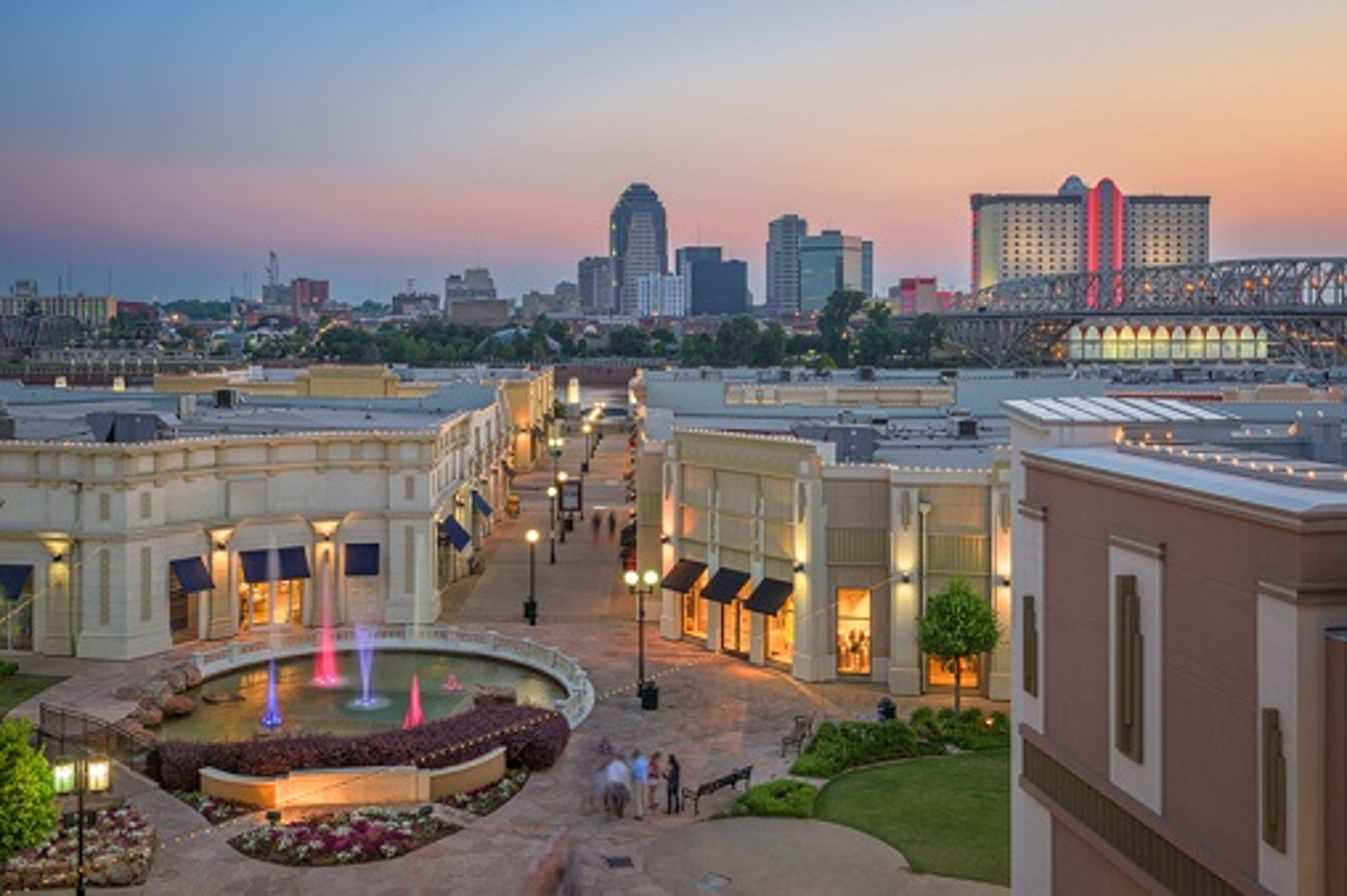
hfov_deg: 55.8
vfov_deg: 38.8
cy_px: 448
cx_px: 674
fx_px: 1271
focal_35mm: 34
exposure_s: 1/2.5
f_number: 11
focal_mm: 34
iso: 64
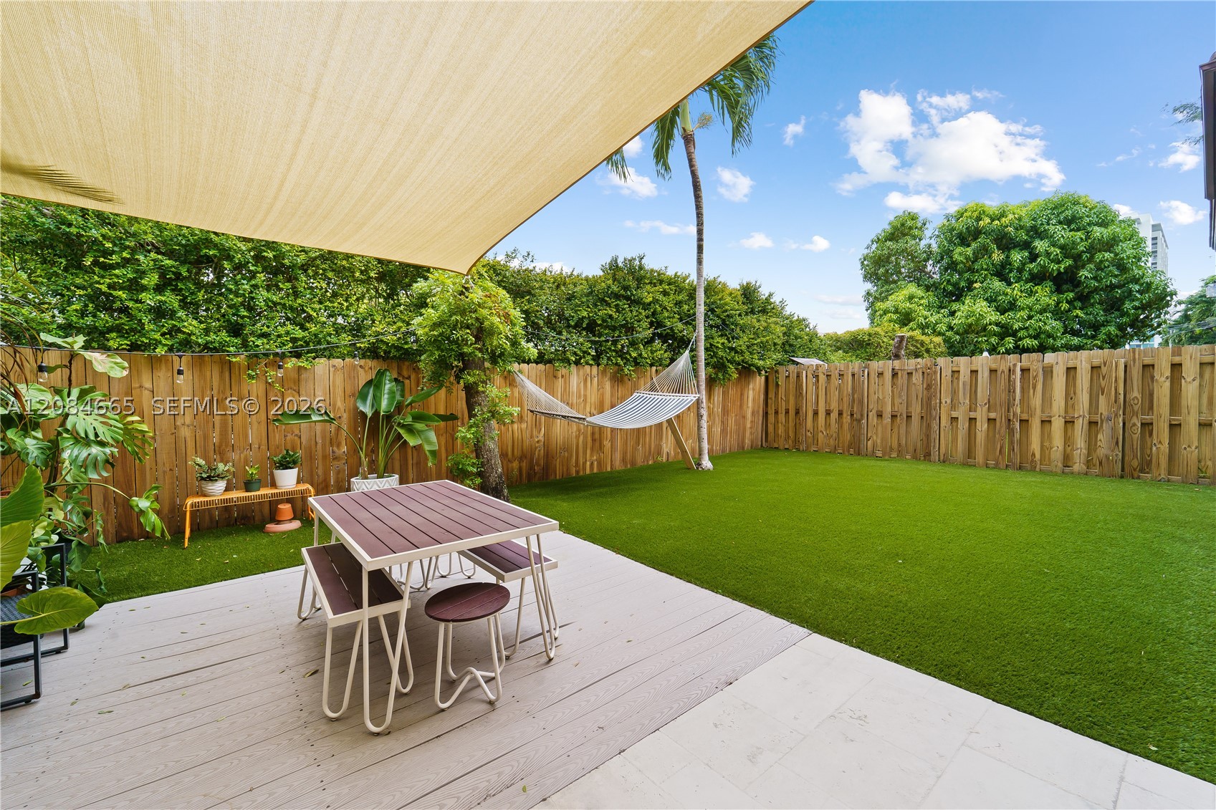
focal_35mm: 14
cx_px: 608
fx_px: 473
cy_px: 405
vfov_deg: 81.2
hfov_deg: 104.3
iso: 320
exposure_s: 1/40
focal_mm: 14
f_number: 11
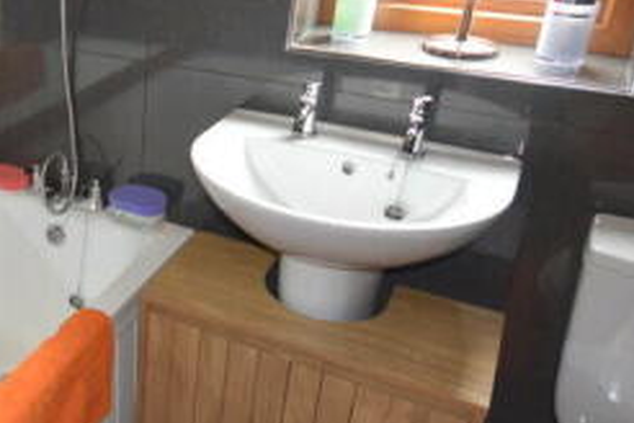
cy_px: 182
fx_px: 704
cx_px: 17
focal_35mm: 40
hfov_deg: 42.6
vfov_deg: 33.3
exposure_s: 1/80
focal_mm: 10
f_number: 4.5
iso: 800
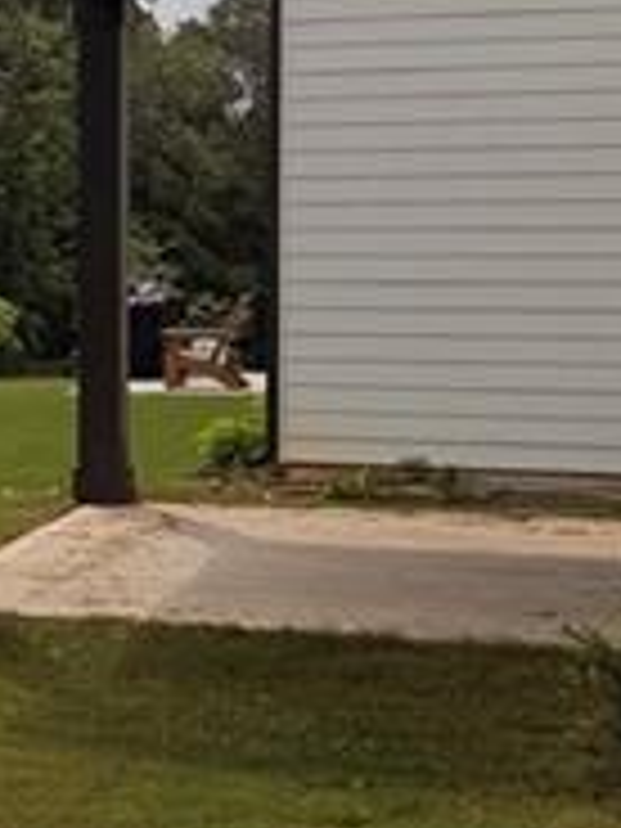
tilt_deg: -2.1
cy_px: 320
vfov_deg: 19.6
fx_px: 2392
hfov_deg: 13.5
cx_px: -450
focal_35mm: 100
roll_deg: +0.0
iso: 80
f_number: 1.78
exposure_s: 1/17544
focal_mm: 6.76
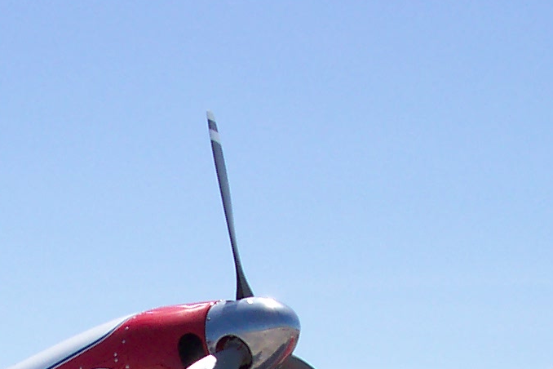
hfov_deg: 16.7
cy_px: 566
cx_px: 60
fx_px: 1859
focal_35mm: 121
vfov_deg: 10.9
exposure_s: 1/1000
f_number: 4.8
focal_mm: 8
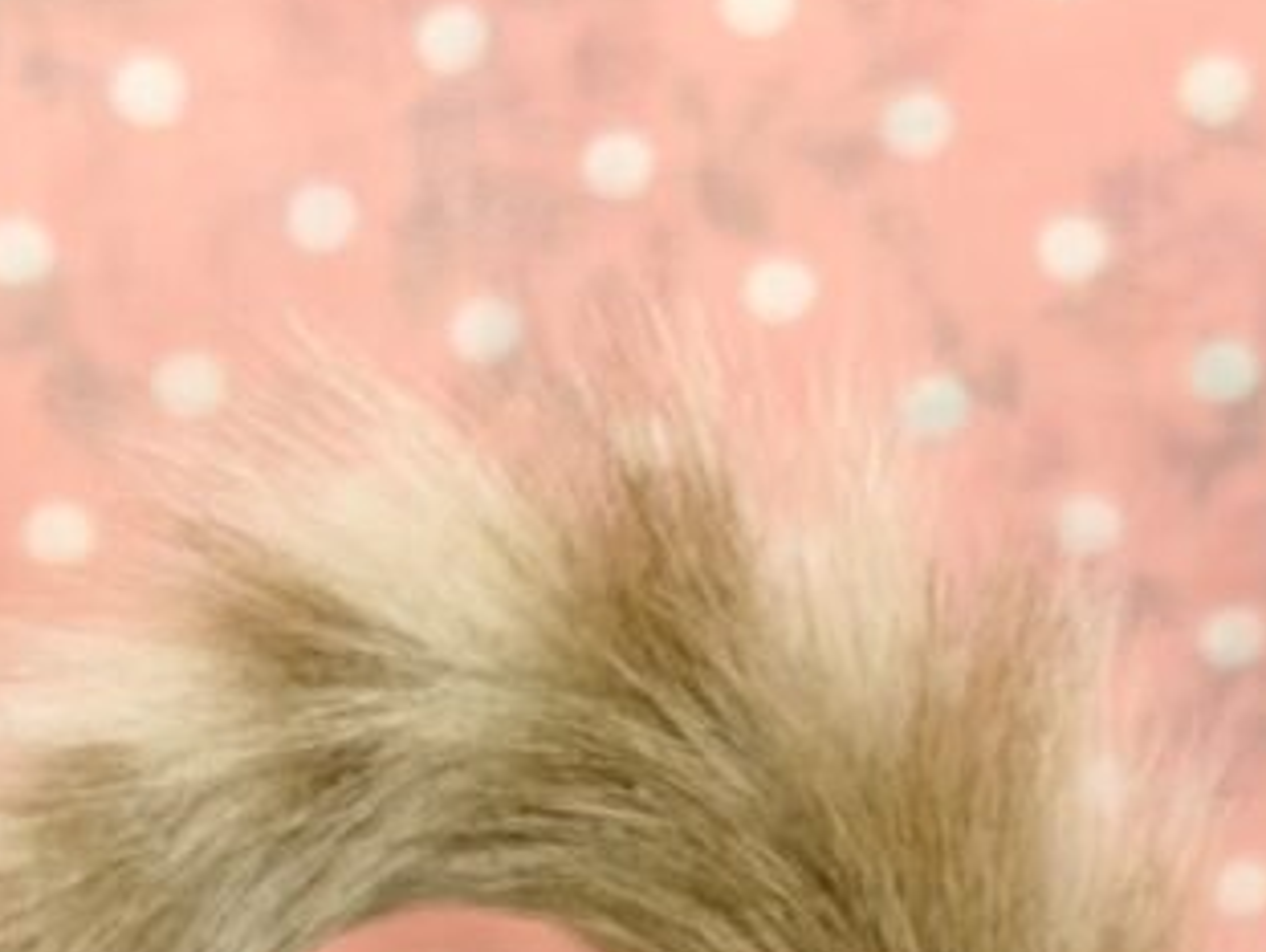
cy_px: 1672
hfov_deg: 10.7
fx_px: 6774
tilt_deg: -41.3
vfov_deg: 7.8
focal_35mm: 185
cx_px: 965
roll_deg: +3.0
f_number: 1.78
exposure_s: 1/50
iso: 100
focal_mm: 6.76
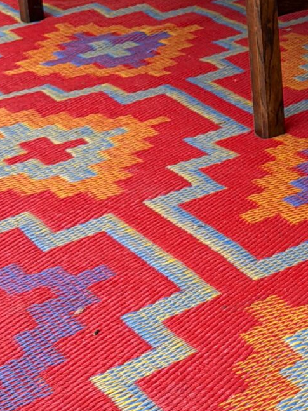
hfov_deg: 14.5
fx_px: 1127
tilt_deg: -12.1
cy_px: -2
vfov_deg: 20.0
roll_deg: -2.0
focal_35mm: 95
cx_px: 460
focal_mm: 6.76
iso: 80
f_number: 1.78
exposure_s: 1/326
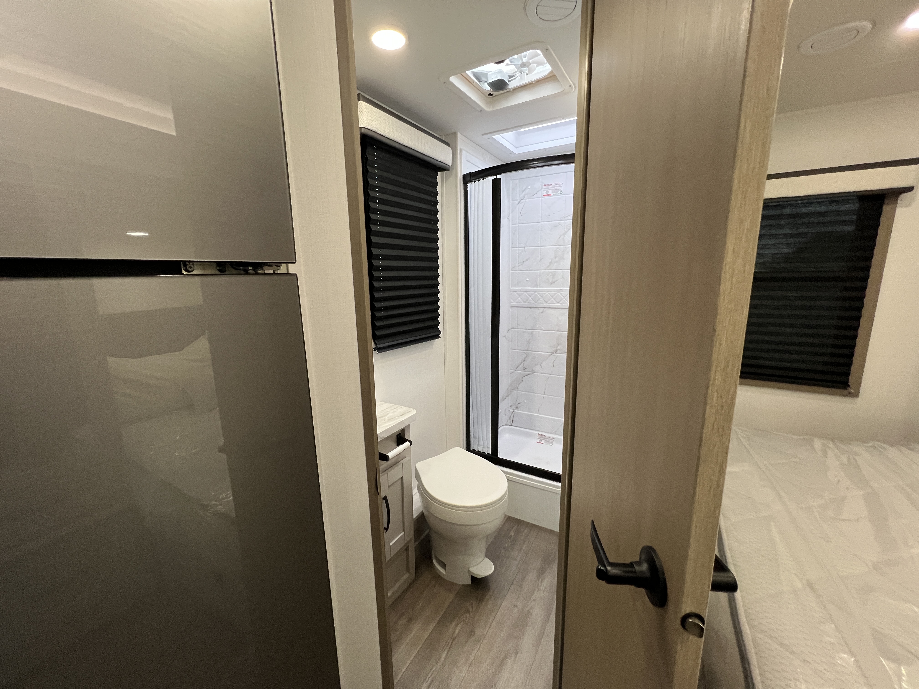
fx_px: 345
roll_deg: +0.9
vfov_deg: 89.9
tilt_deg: -7.8
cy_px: 344
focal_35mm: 13
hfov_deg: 106.2
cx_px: 460
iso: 250
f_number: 1.8
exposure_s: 1/99
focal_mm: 1.57
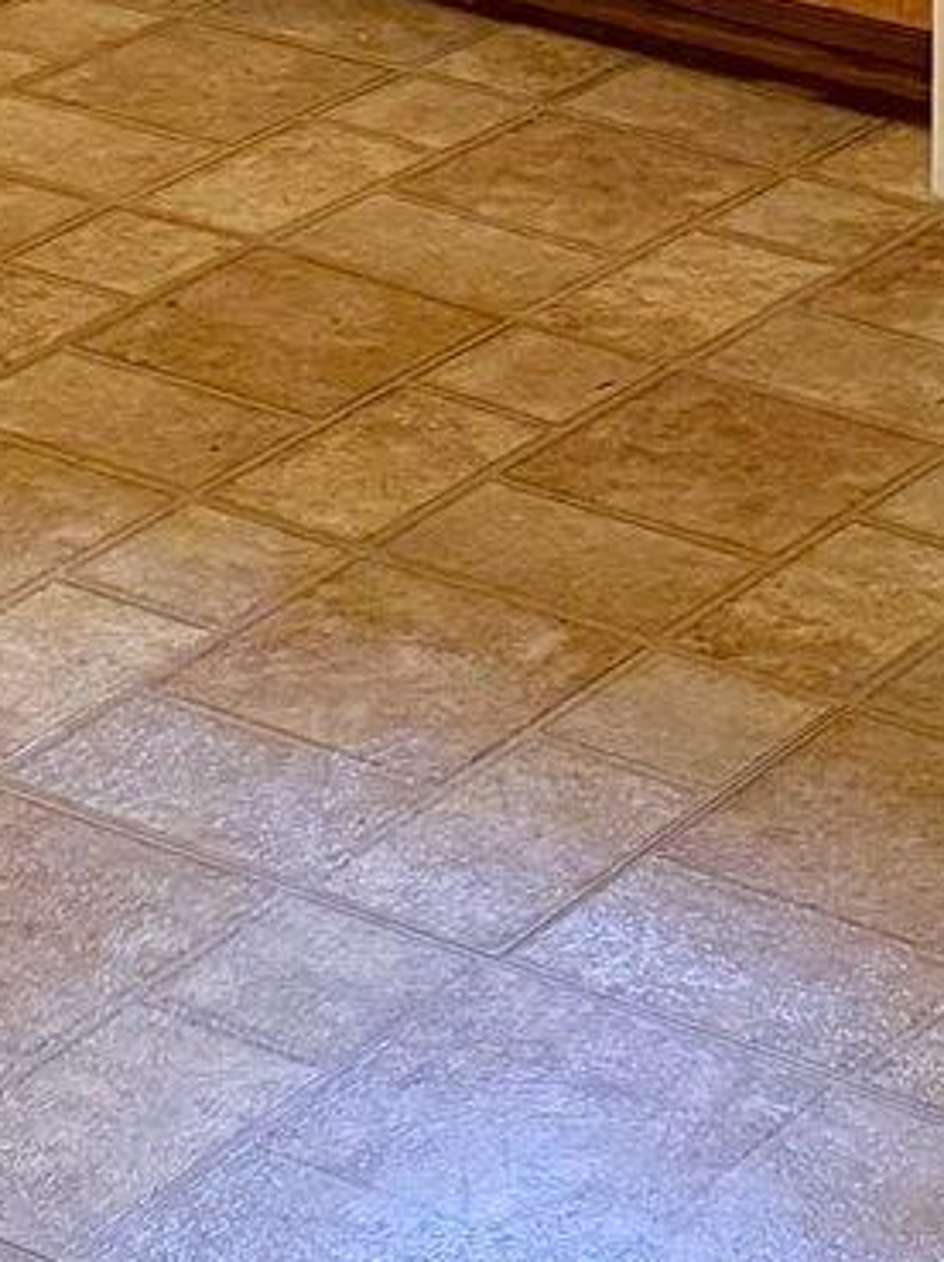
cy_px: -1375
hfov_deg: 9.9
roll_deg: -0.7
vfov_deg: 11.6
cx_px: 691
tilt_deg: -4.8
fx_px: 5464
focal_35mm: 150
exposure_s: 1/120
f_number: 1.78
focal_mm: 6.76
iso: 320
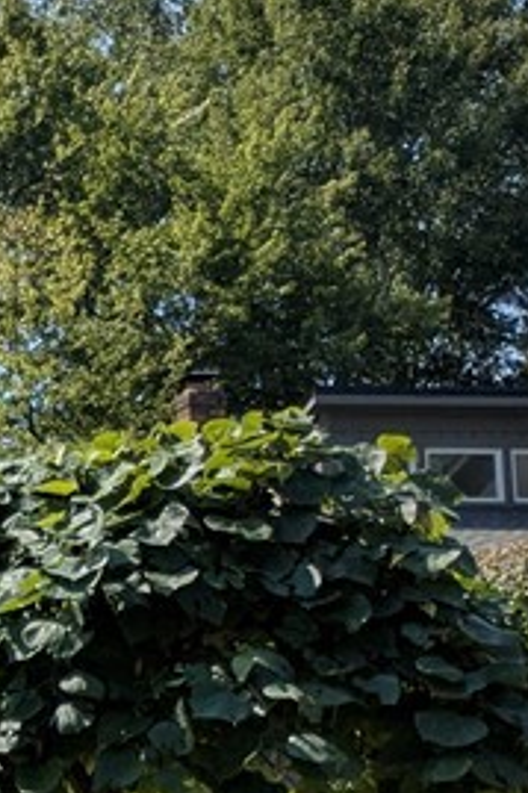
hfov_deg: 10.1
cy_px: 657
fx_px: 2357
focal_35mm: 107
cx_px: -953
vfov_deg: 18.9
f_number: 1.73
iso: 37
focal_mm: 4.38
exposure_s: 1/2597
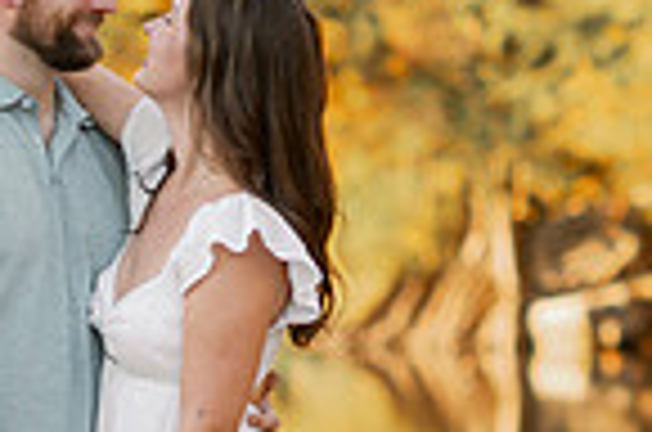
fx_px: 6162
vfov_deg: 4.0
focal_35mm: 341
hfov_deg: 6.1
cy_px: 479
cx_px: 207
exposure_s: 1/400
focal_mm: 85
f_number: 2.5
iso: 125
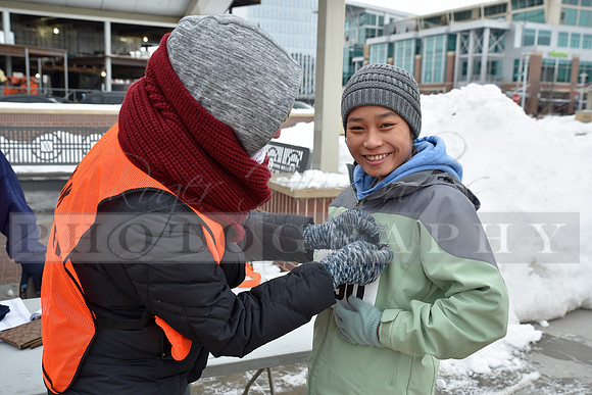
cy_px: 198
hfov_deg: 50.7
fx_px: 625
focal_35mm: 38
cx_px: 296
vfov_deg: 35.1
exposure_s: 1/125
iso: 400
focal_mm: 38
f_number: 5.6
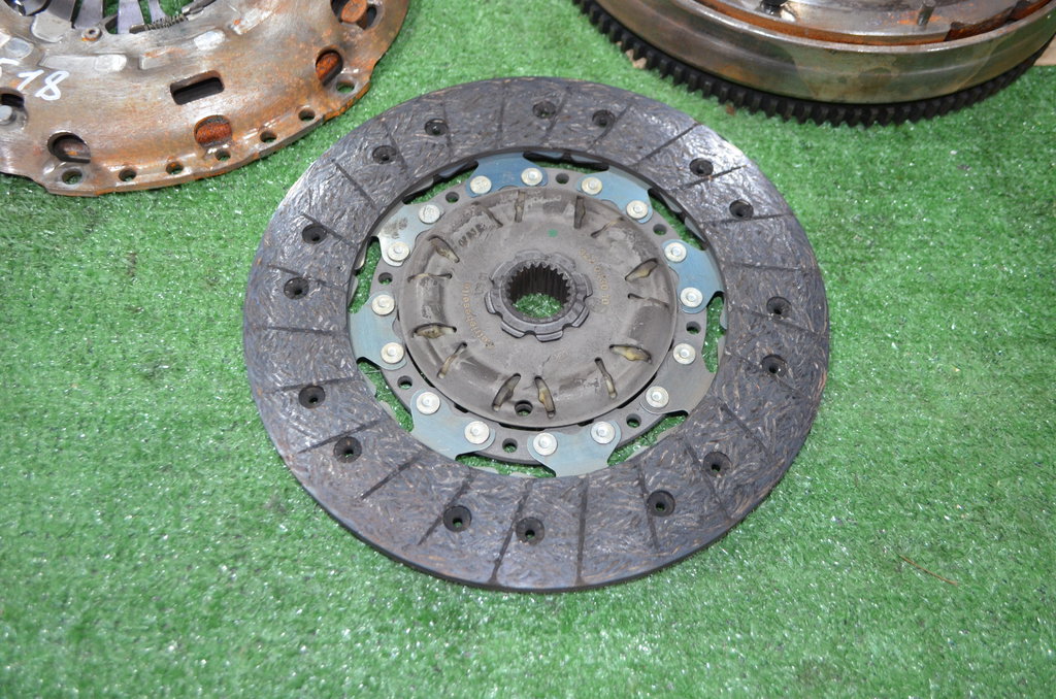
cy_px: 350
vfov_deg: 36.7
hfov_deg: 53.2
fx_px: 1054
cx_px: 528
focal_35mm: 36
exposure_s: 1/60
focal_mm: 24
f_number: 4
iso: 1400
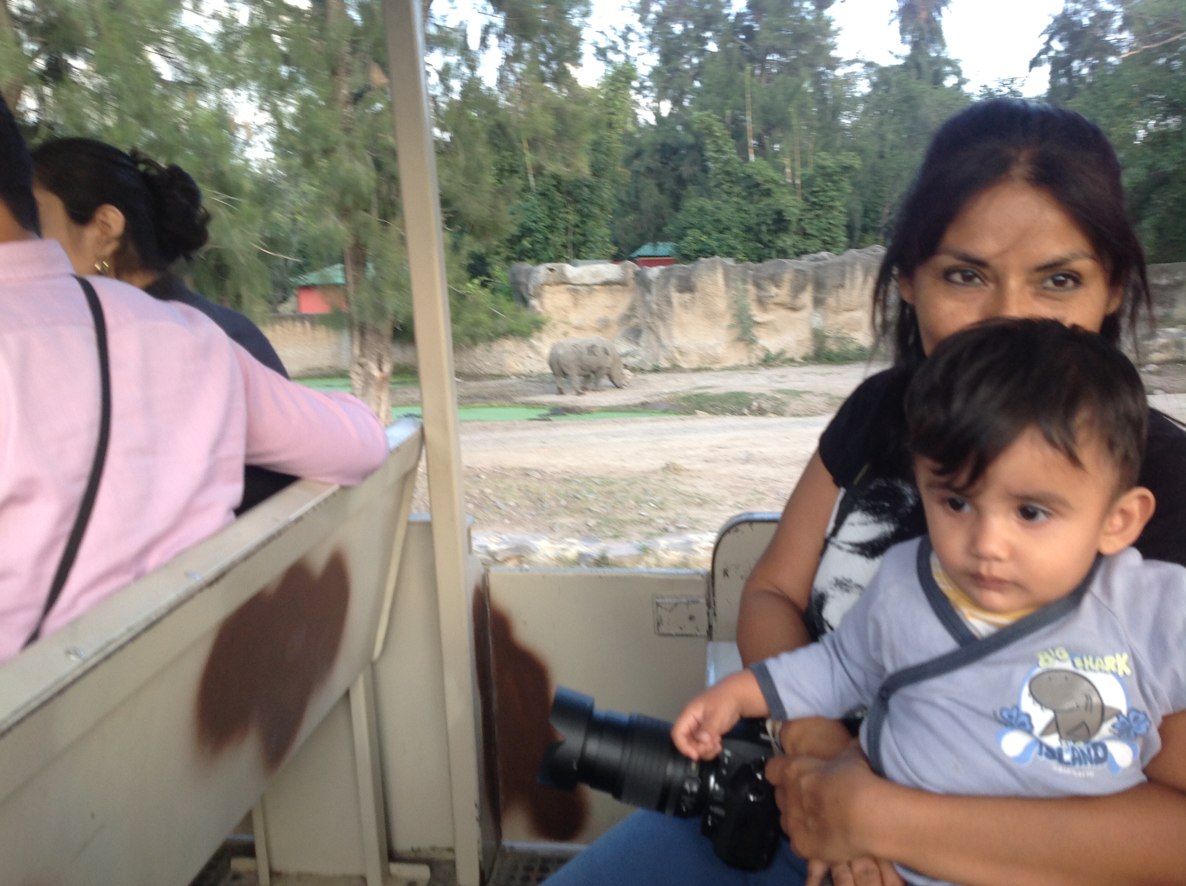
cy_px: 443
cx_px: 593
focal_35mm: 35
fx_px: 1197
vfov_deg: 40.6
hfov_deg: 52.7
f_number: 2.4
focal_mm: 4.28
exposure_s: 1/120
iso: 64
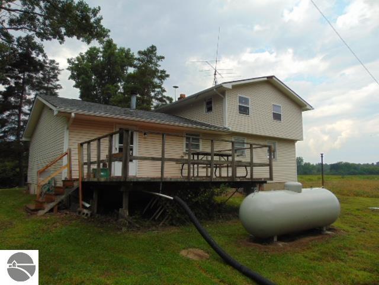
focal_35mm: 25
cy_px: 142
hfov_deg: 69.4
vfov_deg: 54.9
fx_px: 274
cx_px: 190
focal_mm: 4.5
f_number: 3
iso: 80
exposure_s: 1/800
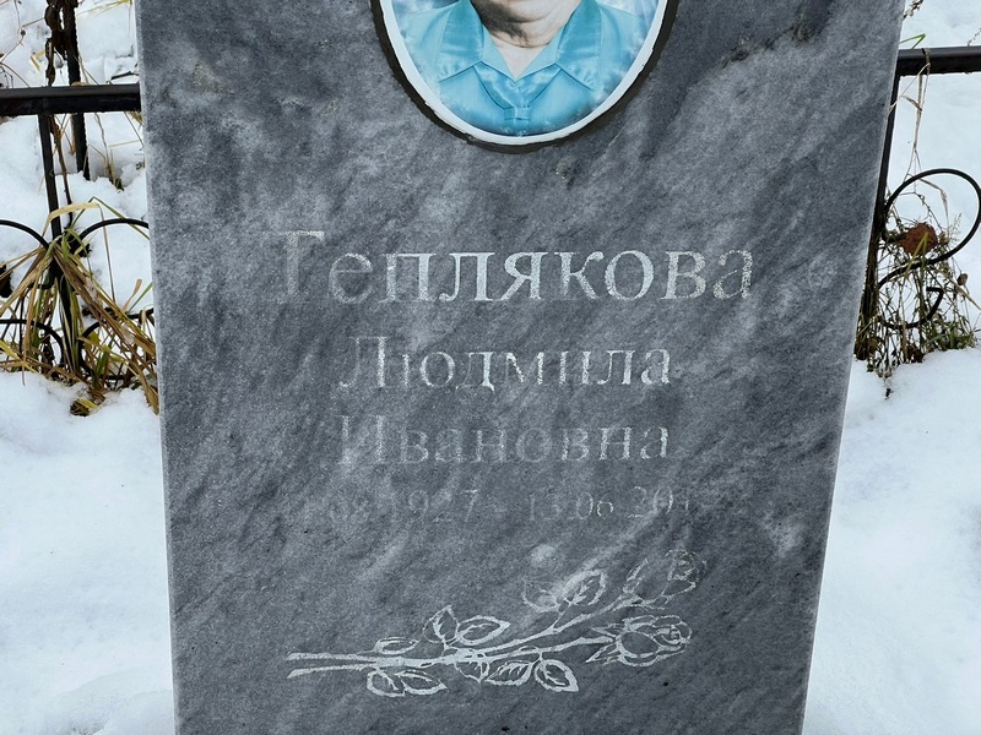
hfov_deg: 25.3
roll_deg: +0.4
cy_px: 368
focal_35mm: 77
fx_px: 2182
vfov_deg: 19.1
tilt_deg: -33.7
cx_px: 490
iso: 64
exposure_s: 1/99
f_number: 2.8
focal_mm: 9
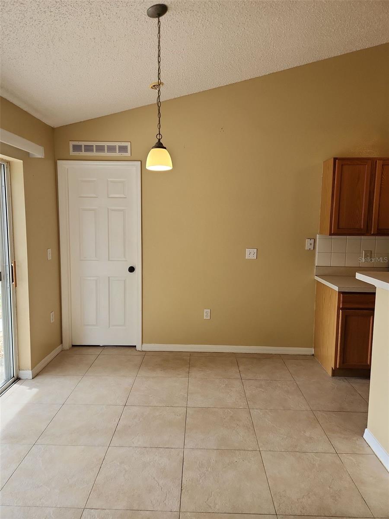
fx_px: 345
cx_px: 194
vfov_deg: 73.9
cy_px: 260
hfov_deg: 58.9
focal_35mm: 23
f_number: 1.8
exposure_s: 1/50
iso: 73
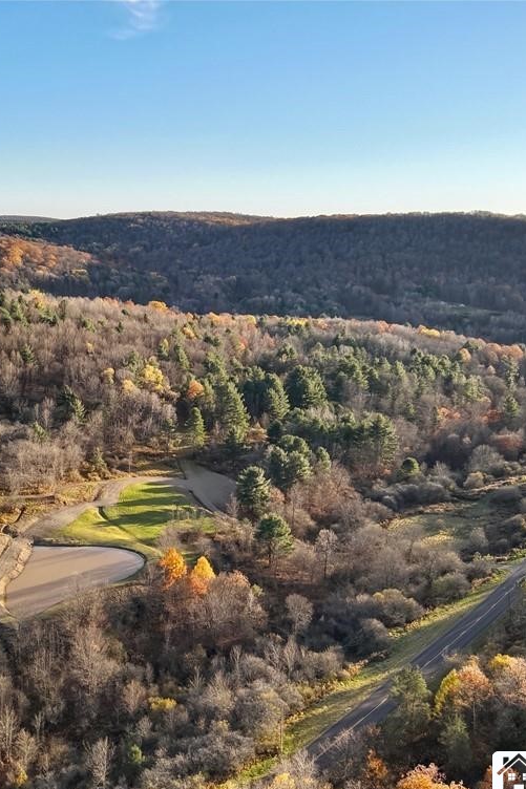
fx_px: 745
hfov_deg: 38.4
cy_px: 402
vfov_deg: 55.8
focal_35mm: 34
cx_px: 169
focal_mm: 4.4
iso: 100
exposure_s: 1/250
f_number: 2.8
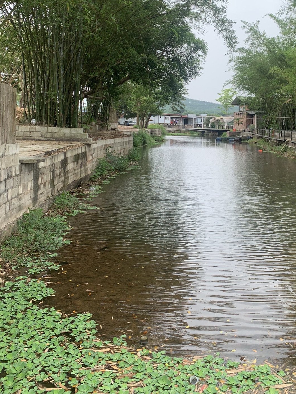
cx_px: 205
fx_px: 422
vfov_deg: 49.1
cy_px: 125
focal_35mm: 37
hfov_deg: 38.1
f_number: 1.8
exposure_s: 1/1065
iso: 25
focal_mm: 4.25
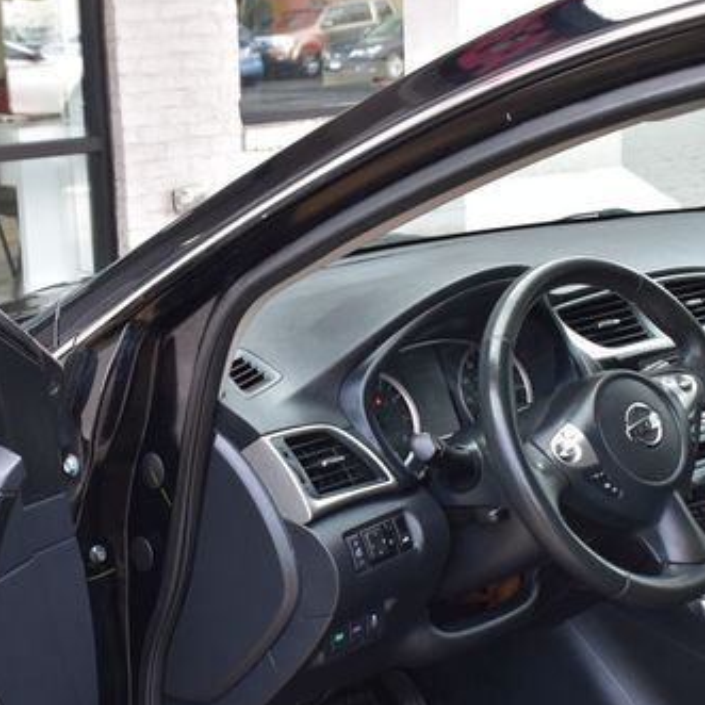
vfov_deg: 25.0
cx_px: 262
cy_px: 394
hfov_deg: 24.9
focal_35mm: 69
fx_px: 1590
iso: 400
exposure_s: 1/60
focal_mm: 28
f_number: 8
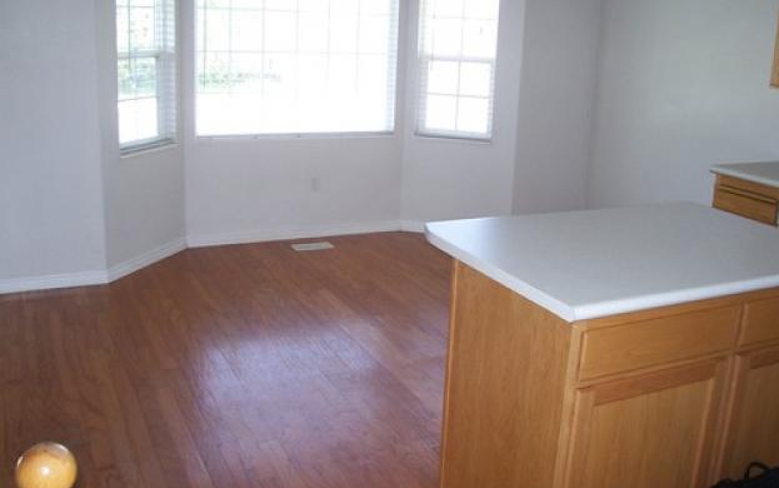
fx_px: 786
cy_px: 219
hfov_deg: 52.7
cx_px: 380
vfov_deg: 34.4
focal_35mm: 37
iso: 80
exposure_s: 1/60
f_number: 2.7
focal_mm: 5.6
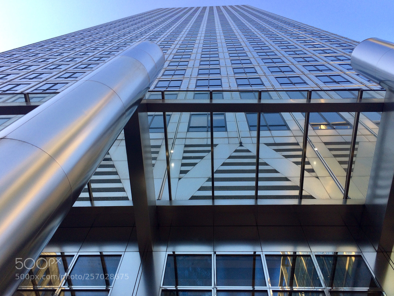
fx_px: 330
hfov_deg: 61.6
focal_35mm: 29
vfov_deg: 48.3
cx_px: 197
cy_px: 148
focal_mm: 4.15
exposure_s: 1/115
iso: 32
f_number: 2.2
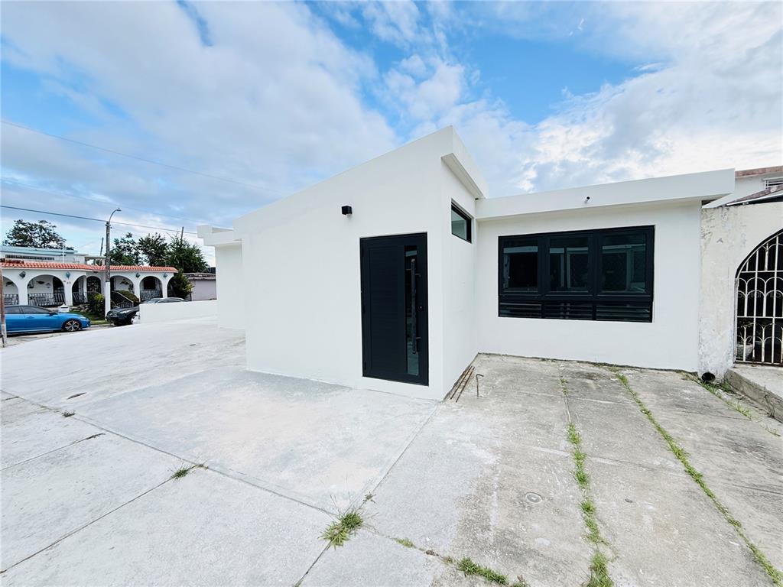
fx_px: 317
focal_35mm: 14
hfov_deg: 102.1
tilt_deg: -1.5
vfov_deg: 85.7
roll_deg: +1.4
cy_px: 294
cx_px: 392
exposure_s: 1/701
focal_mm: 2.22
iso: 50
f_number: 2.2
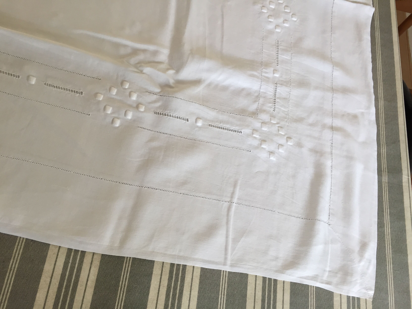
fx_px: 345
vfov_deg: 48.2
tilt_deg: -66.9
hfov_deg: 61.7
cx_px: 206
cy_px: 154
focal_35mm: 29
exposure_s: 1/33
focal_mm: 4.15
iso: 32
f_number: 2.2
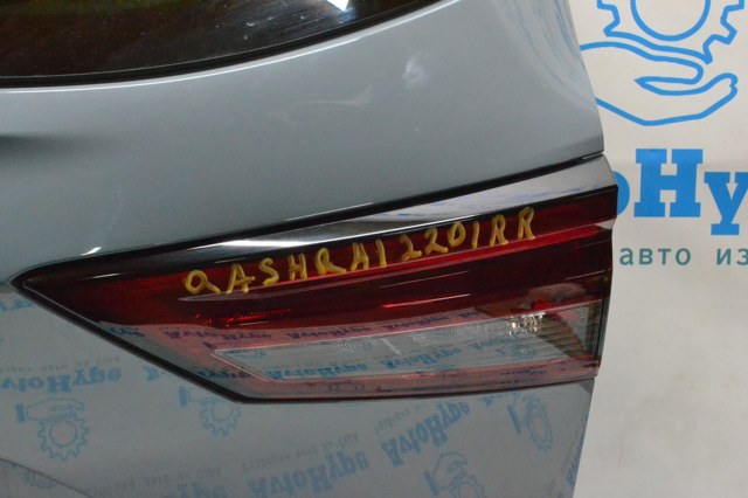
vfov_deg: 26.5
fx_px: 1059
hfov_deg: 38.9
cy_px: 249
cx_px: 374
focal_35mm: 51
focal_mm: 34
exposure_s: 1/50
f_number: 13
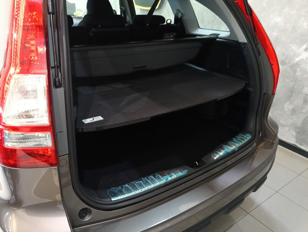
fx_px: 241
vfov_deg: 51.5
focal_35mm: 27
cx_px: 154
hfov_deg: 65.2
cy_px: 116
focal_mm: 3.98
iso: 1600
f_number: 16
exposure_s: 1/20
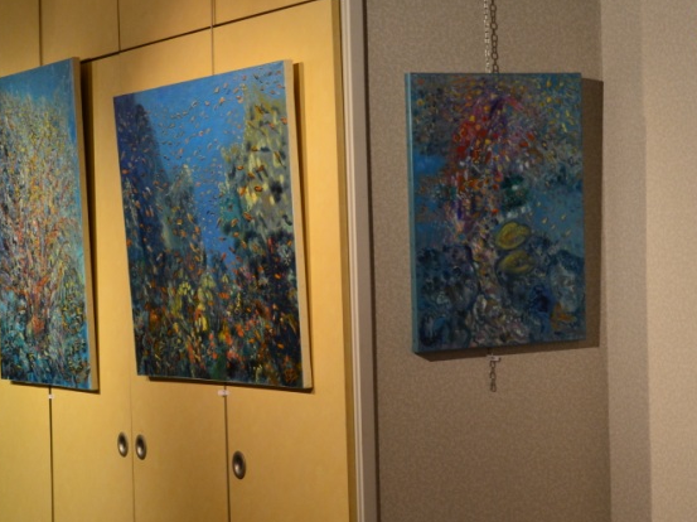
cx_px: 324
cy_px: 311
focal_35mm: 96
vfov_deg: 15.4
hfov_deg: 20.5
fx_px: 1932
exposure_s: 1/15
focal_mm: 36
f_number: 8
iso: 560
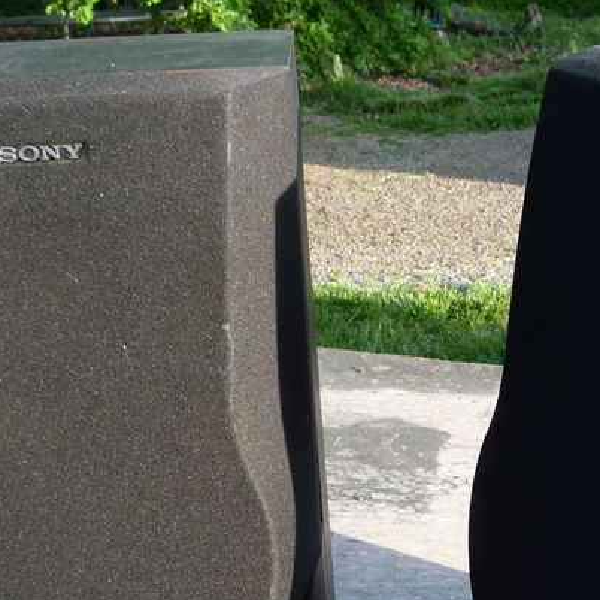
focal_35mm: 66
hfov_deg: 25.8
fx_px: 1294
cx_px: 457
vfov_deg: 25.5
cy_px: 509
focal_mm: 5.2
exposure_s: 1/80
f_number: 3.5
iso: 100
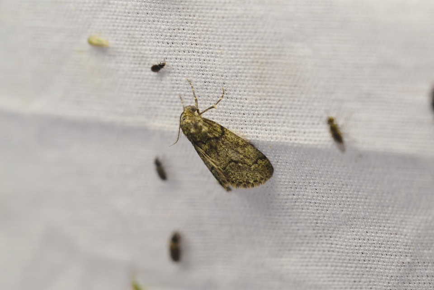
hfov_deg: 7.4
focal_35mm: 278
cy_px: 145
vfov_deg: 5.0
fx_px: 3345
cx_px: 217
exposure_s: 1/125
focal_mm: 185
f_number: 4.5
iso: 400
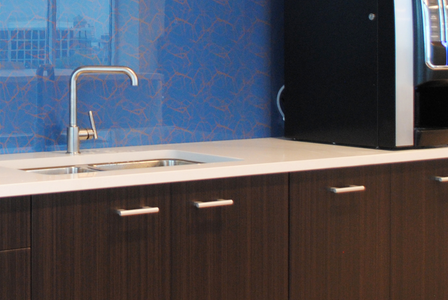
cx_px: 53
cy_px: 7
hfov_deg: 24.4
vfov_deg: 16.6
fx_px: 1009
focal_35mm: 81
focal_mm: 20
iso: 450
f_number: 3.8
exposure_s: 1/30
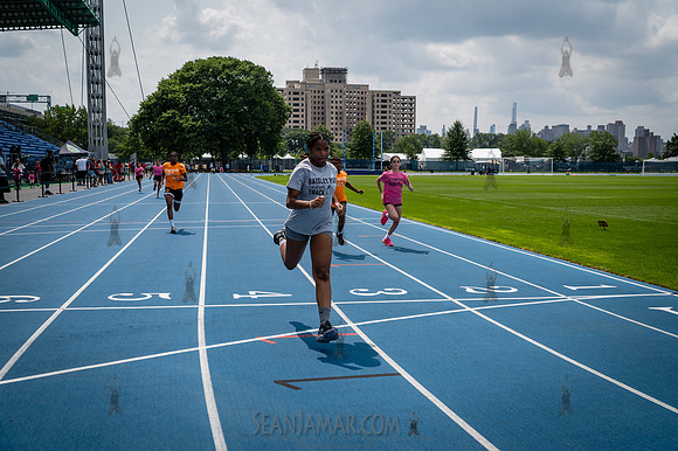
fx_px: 678
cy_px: 226
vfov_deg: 36.8
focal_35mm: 36
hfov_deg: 53.1
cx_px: 339
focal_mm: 35
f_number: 5
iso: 100
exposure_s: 1/1000
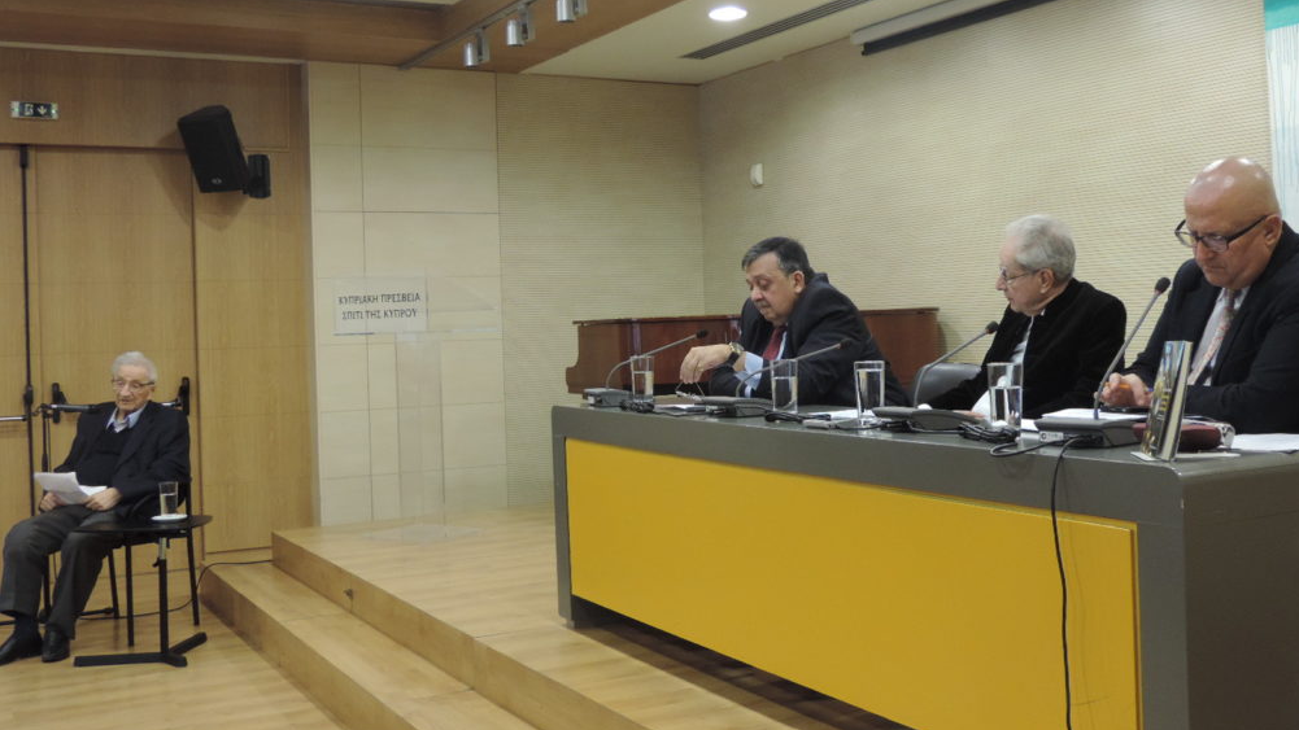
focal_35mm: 39
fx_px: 1343
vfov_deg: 30.4
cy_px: 319
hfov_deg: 51.6
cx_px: 663
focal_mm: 6.2
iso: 400
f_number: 3.3
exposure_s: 1/25
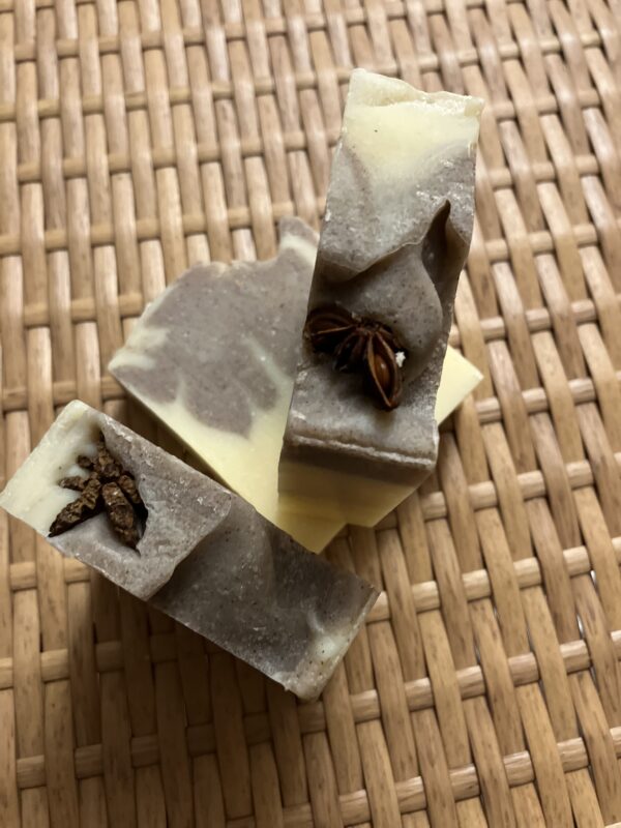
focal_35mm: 28
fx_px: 670
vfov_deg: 63.4
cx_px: 310
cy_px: 414
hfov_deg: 49.7
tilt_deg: -71.4
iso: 500
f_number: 1.8
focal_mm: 3.99
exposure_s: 1/30
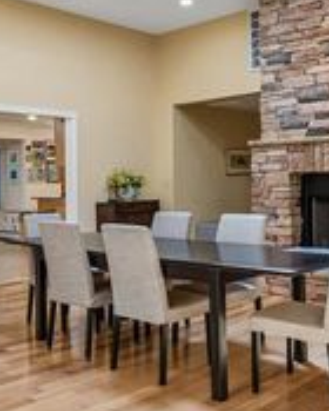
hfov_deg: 34.8
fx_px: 523
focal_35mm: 43
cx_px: 136
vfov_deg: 42.8
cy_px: 175
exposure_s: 1/50
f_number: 8
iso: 500
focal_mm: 16
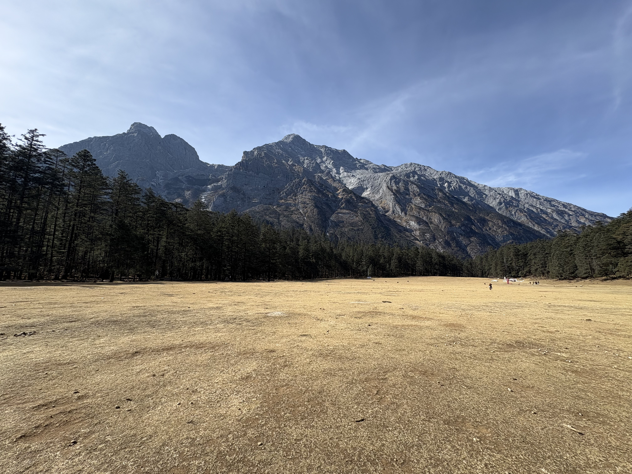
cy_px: 237
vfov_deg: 85.7
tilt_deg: +8.8
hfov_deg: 102.1
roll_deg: +0.4
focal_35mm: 14
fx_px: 256
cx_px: 316
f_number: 2.2
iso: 50
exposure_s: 1/1020
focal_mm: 2.22
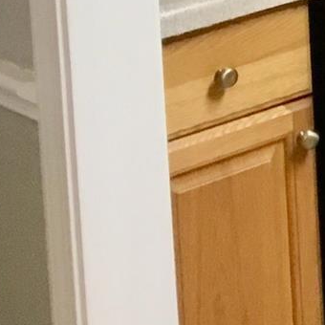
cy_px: -333
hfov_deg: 9.3
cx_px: 827
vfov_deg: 9.8
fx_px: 1753
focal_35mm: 165
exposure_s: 1/30
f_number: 2.4
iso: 100
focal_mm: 3.3
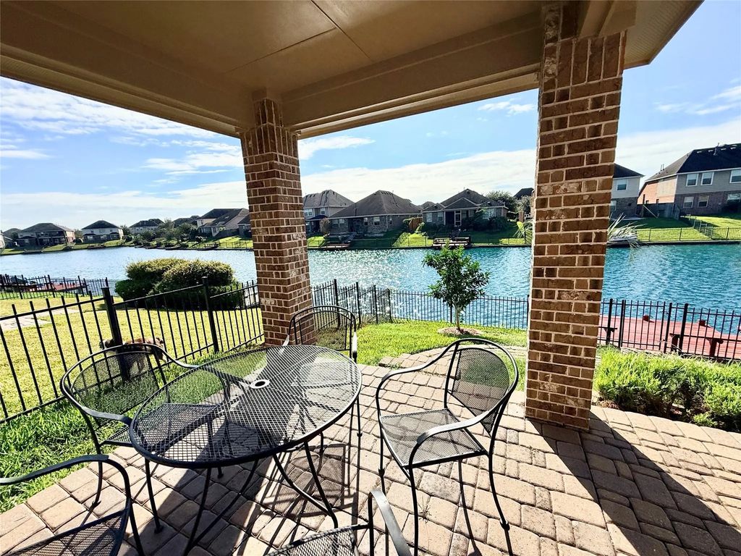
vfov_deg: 85.7
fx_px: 300
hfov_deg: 102.1
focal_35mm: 14
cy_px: 278
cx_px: 370
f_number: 2.2
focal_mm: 2.22
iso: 80
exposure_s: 1/4762
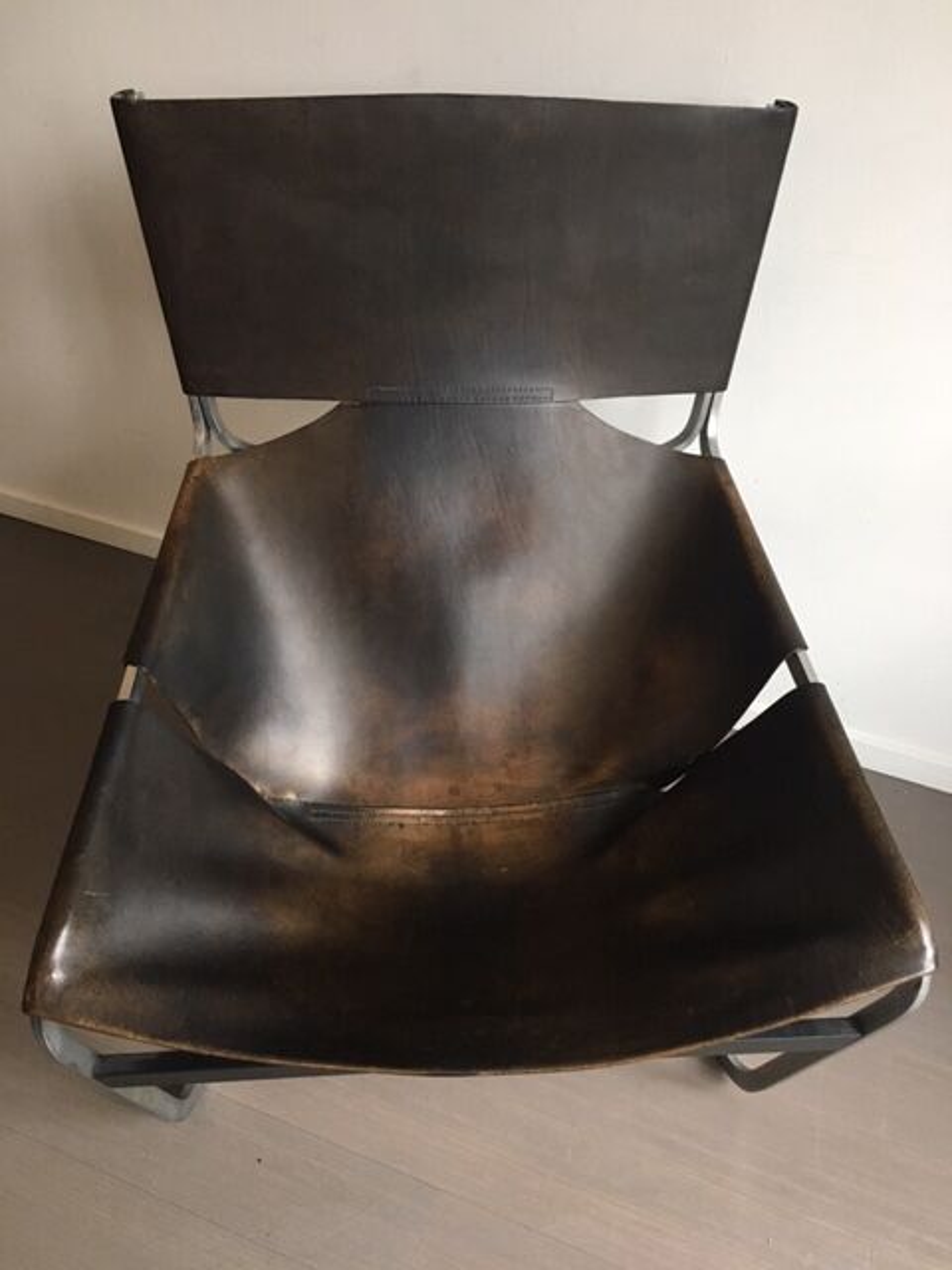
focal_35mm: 29
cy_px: 635
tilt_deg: -42.4
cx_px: 476
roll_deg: -3.8
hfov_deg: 48.2
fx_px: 1063
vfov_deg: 61.7
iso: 160
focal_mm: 4.15
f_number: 2.2
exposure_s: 1/33
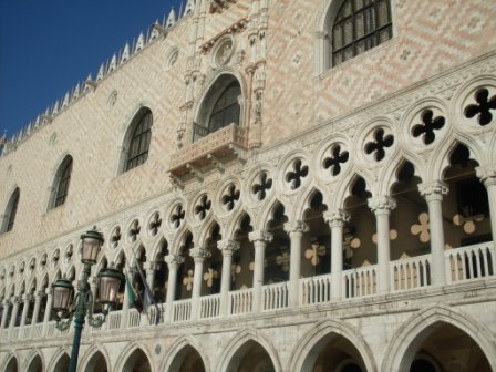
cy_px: 186
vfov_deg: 37.7
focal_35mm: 38
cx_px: 248
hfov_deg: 49.0
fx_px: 544
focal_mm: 6.3
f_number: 8.4
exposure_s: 1/500
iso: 80
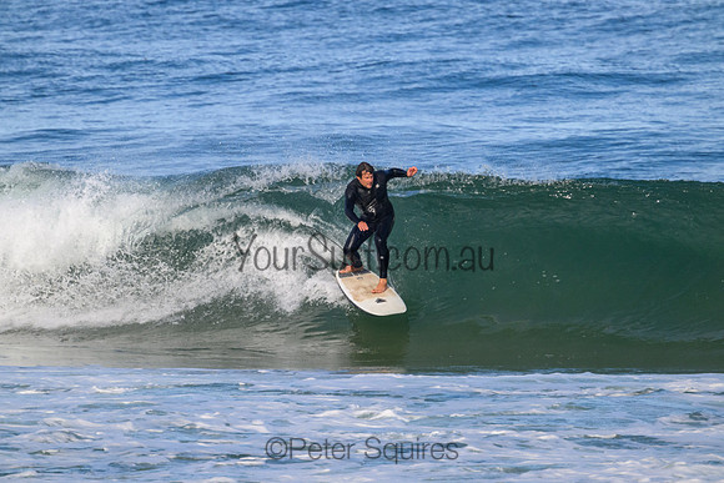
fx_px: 16092
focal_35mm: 800
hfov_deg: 2.6
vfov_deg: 1.7
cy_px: 242
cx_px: 362
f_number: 11
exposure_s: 1/2000
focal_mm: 800
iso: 1800
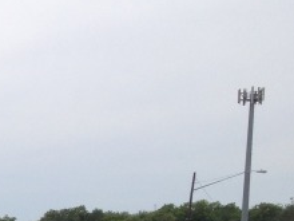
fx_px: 1079
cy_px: 343
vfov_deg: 11.2
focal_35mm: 127
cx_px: -231
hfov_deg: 13.9
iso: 50
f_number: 2.4
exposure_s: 1/1842
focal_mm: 4.28
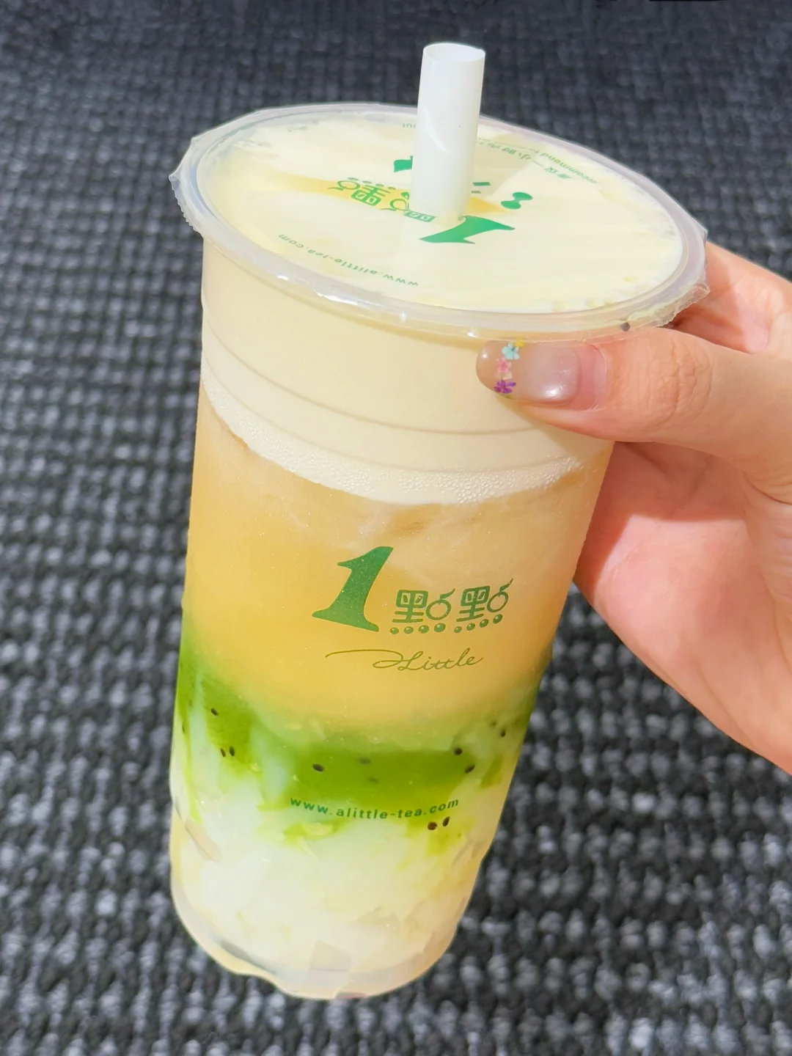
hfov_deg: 30.3
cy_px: 528
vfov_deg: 39.7
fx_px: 1464
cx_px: 396
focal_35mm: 48
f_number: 1.78
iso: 80
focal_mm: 6.76
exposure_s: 1/121
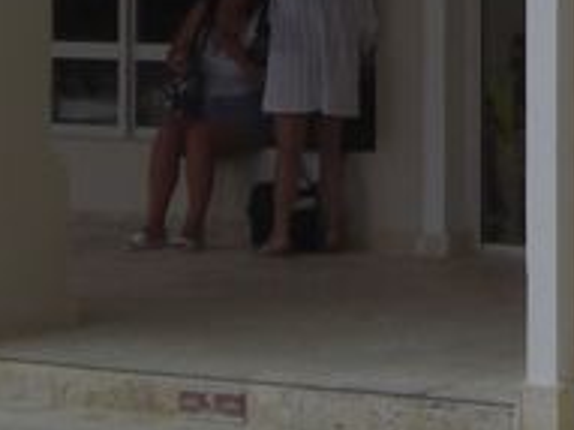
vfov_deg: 7.1
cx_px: 715
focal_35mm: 204
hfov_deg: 9.6
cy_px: -376
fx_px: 3381
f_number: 8
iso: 64
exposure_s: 1/125
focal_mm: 6.2
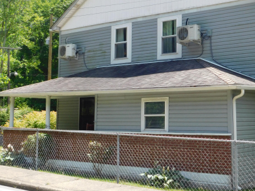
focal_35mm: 59
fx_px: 434
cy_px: 65
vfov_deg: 24.7
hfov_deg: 32.5
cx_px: 166
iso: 125
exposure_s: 1/500
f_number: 3.5
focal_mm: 6.3
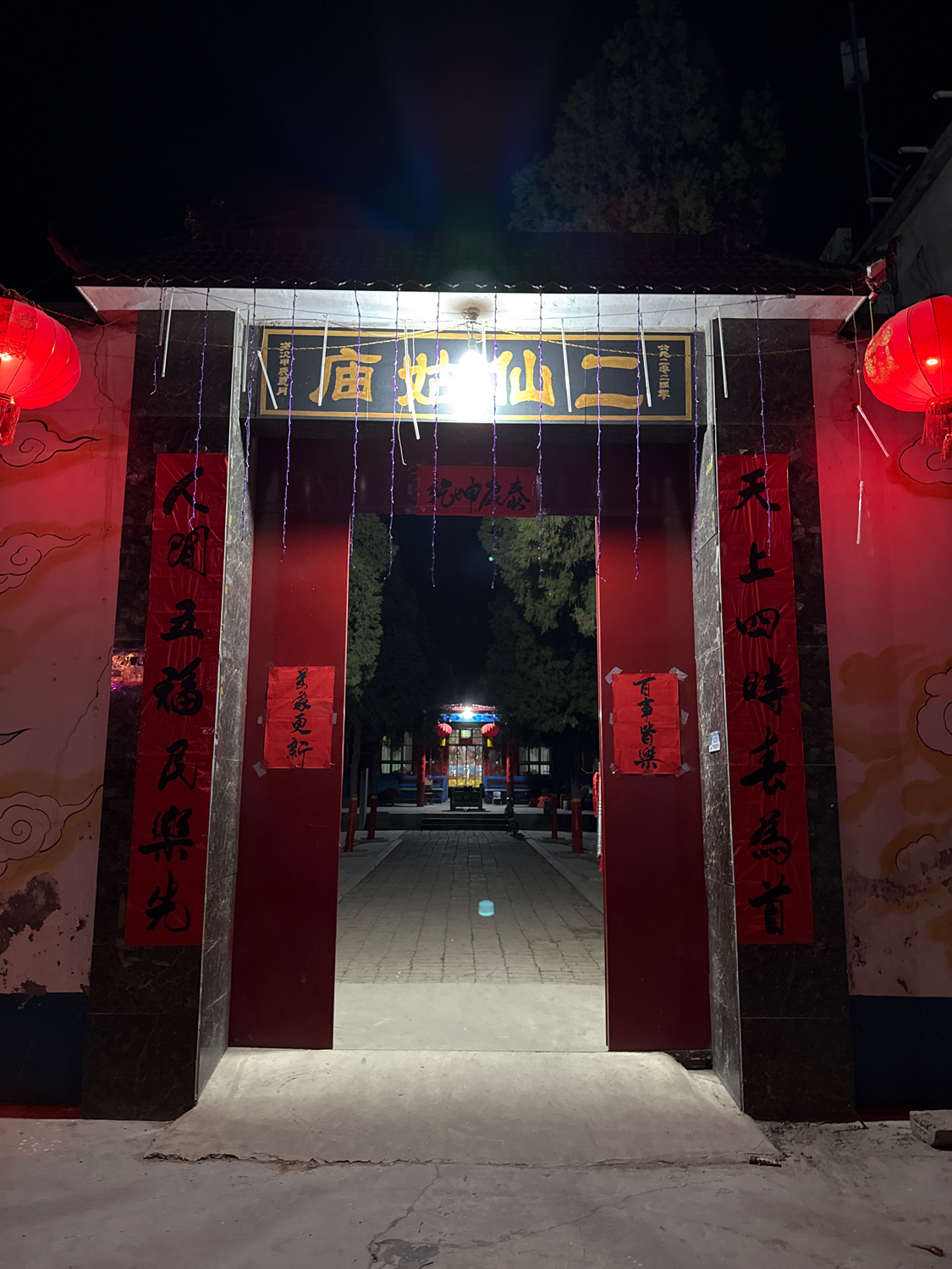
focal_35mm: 24
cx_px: 476
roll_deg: -0.5
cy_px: 634
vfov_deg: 71.6
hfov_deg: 56.8
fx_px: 880
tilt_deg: +9.7
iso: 1000
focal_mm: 6.76
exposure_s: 1/25
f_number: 1.78
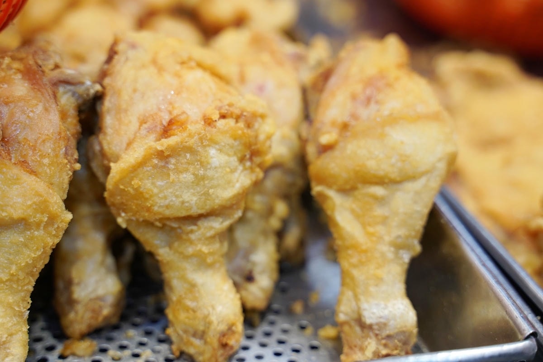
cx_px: 272
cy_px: 181
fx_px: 1131
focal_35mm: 75
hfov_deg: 27.0
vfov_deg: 18.2
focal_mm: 75
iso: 640
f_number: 4
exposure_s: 1/80
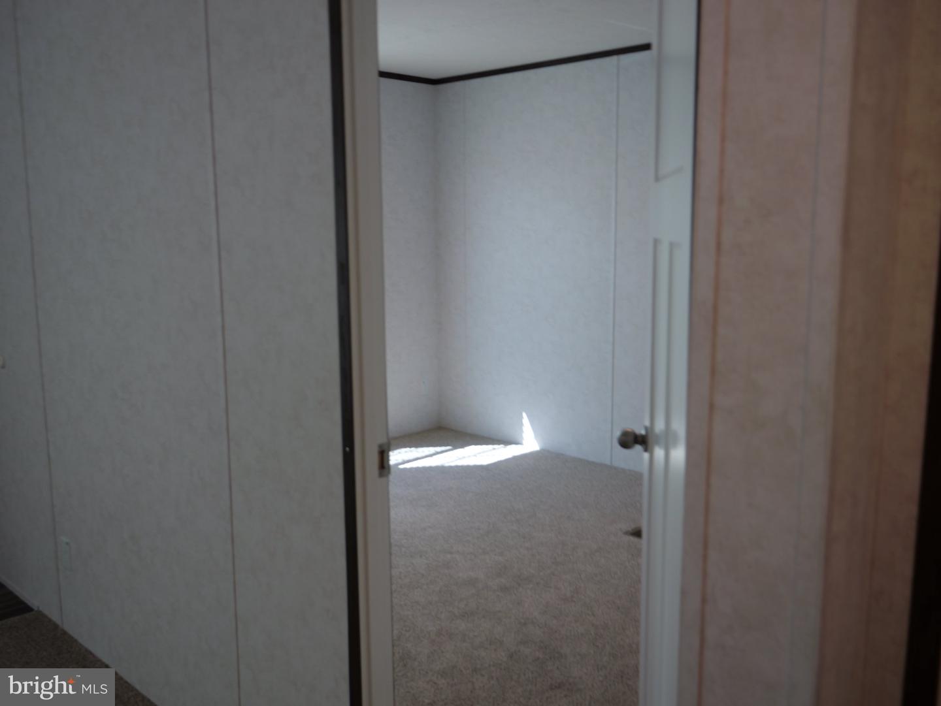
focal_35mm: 32
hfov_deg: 56.8
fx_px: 870
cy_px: 353
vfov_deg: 44.2
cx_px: 470
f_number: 3.1
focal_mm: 16
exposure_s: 1/60
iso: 160
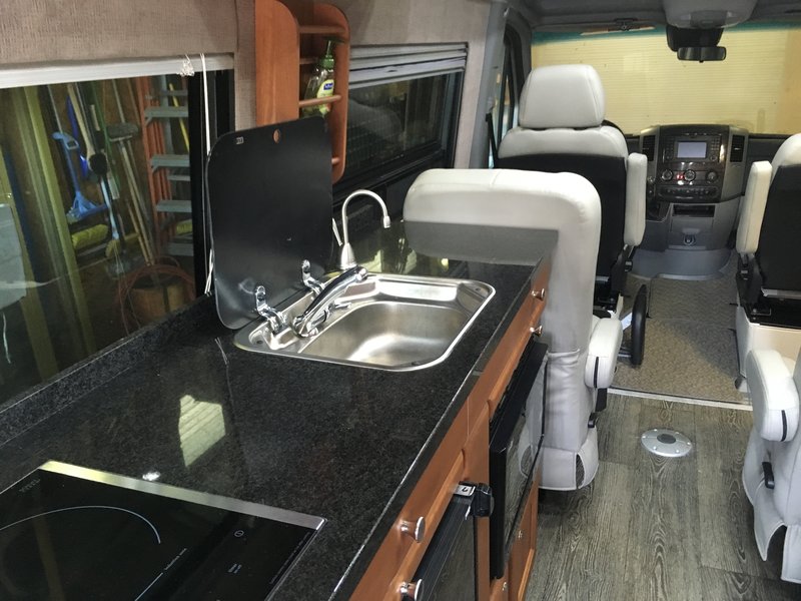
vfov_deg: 48.2
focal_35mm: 29
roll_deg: +3.0
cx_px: 400
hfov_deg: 61.7
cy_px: 300
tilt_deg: -20.7
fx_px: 671
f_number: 2.2
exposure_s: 1/15
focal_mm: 4.15
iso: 200
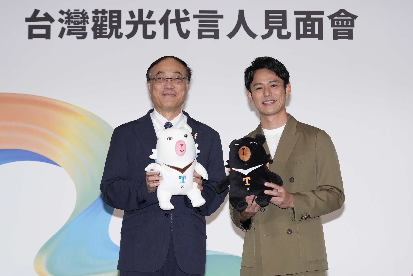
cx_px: 235
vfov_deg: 11.5
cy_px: 99
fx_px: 1365
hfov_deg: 17.2
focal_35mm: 119
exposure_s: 1/200
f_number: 4.5
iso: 800
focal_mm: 77
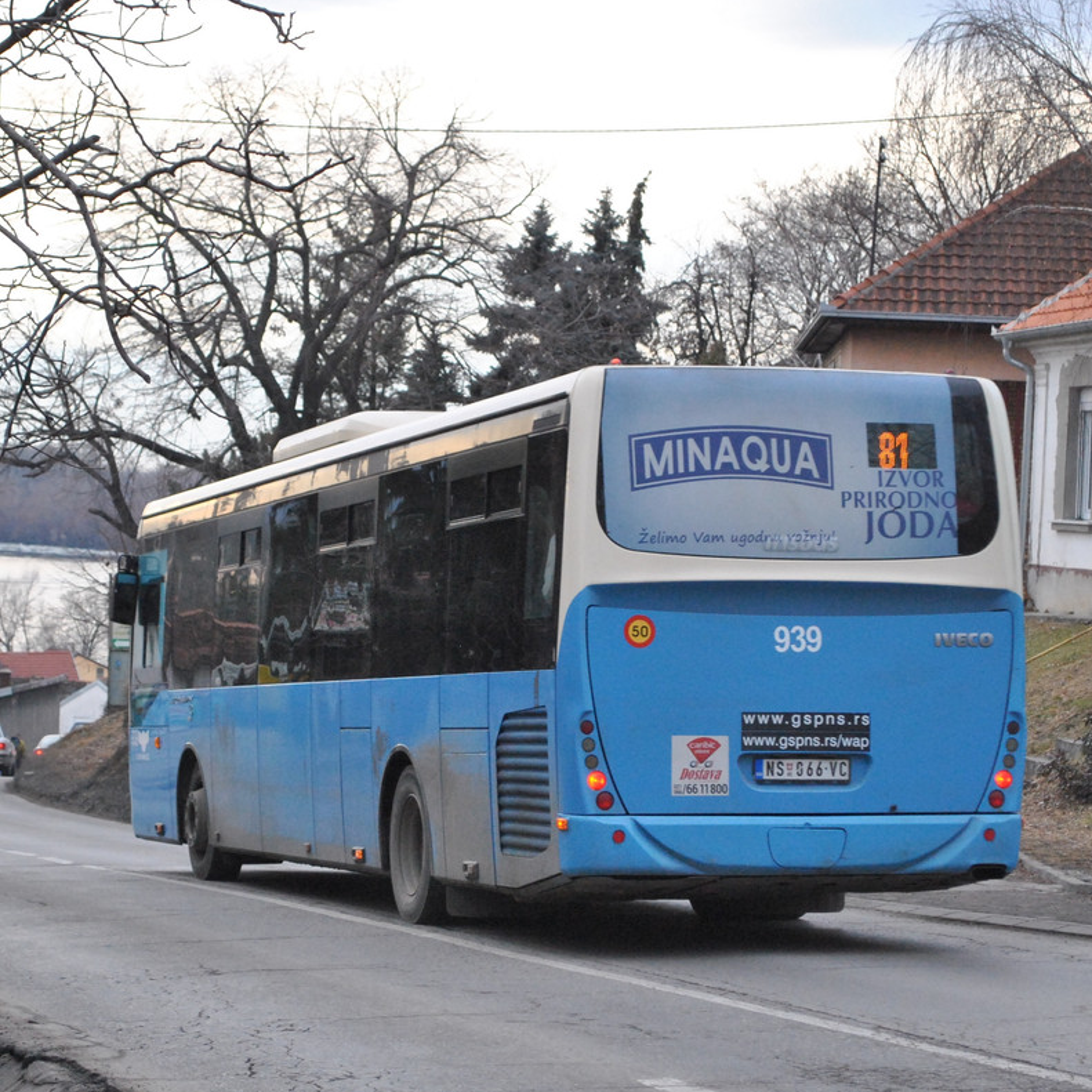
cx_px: 586
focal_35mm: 89
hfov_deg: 19.5
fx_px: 3176
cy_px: 549
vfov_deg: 19.5
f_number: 5.3
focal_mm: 46
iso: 800
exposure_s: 1/250
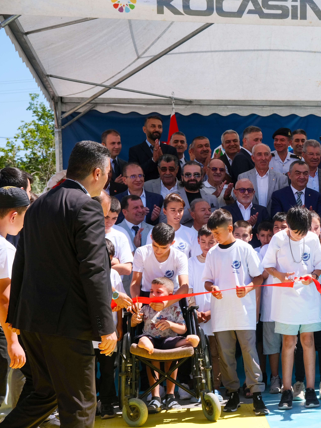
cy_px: 215
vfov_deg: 28.6
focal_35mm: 68
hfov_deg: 20.9
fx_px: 841
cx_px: 320
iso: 320
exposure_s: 1/900
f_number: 5.6
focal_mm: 31.5
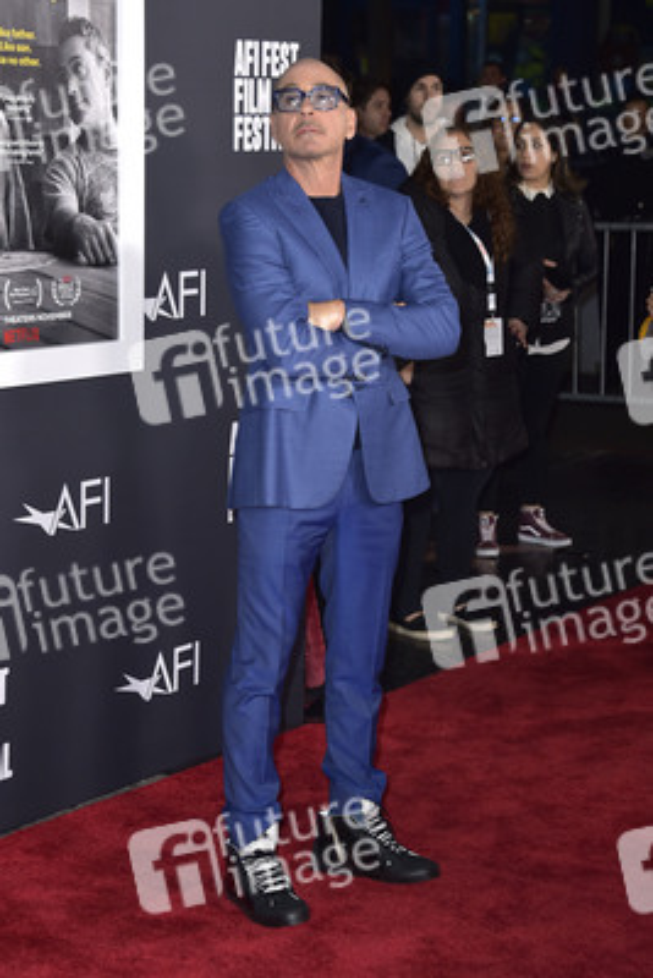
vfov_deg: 26.0
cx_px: 326
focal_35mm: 78
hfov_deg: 17.5
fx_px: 2120
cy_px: 489
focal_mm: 78
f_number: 6.3
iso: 1250
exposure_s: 1/200
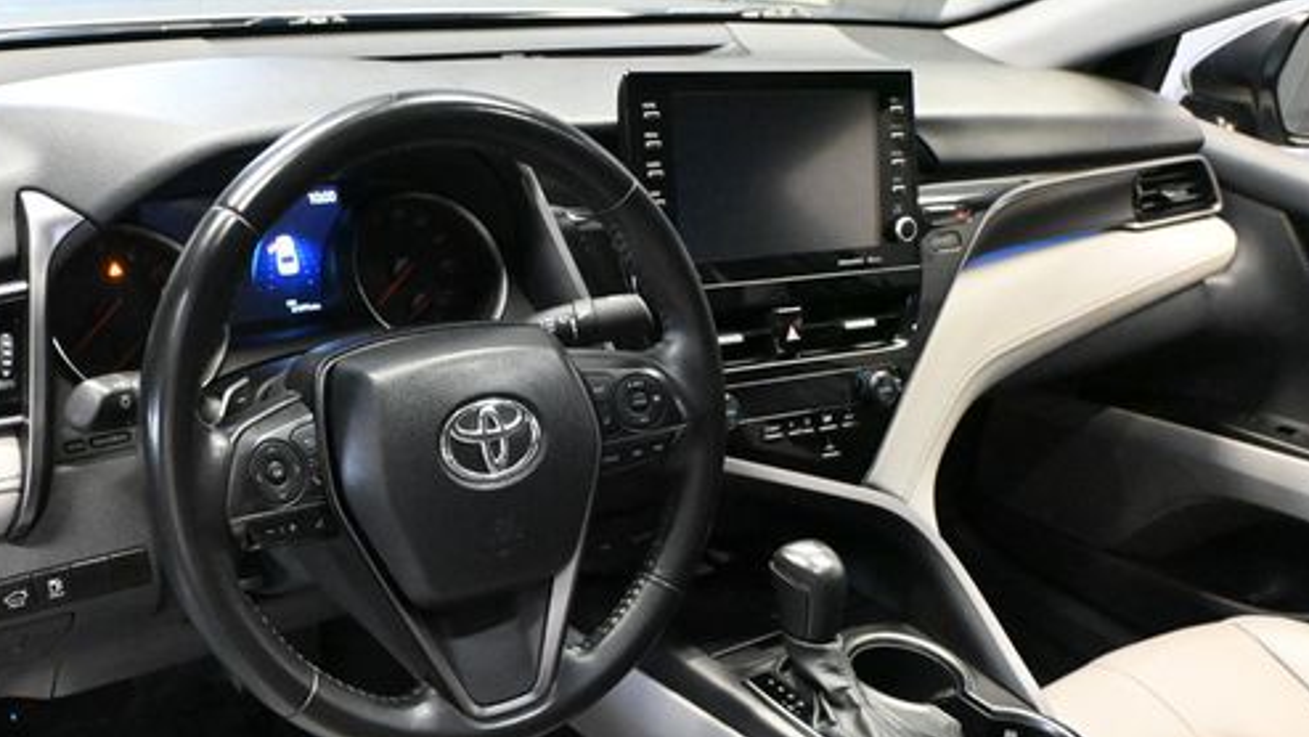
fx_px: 1343
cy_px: 562
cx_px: 517
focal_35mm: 39
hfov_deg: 51.6
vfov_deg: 30.1
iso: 11400
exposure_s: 1/60
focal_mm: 19
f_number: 3.8
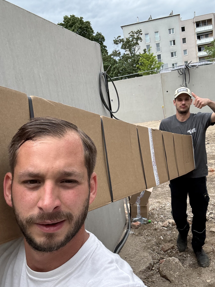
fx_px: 282
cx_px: 117
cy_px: 154
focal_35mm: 34
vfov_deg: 53.9
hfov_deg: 41.8
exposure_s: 1/496
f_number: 1.9
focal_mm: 2.69
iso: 25
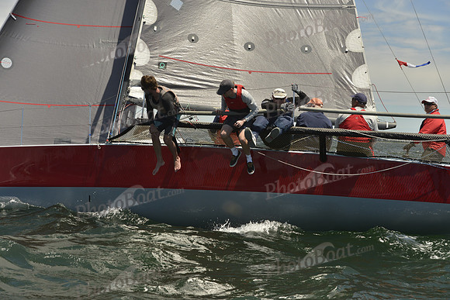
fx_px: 875
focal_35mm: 70
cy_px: 150
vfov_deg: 19.5
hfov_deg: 28.8
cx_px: 225
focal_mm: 70
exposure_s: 1/1600
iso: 280
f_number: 8
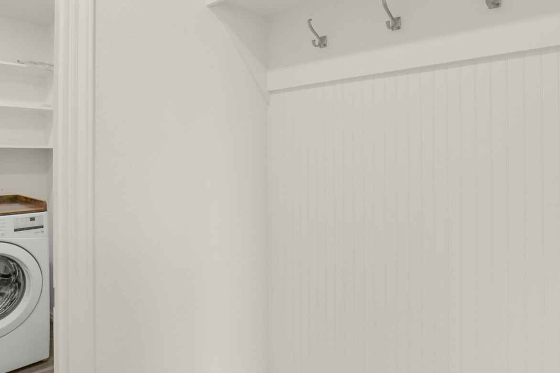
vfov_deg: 49.4
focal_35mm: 26
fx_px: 404
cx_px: 270
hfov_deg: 69.4
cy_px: 159
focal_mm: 14
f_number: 11
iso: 500
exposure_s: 1/20
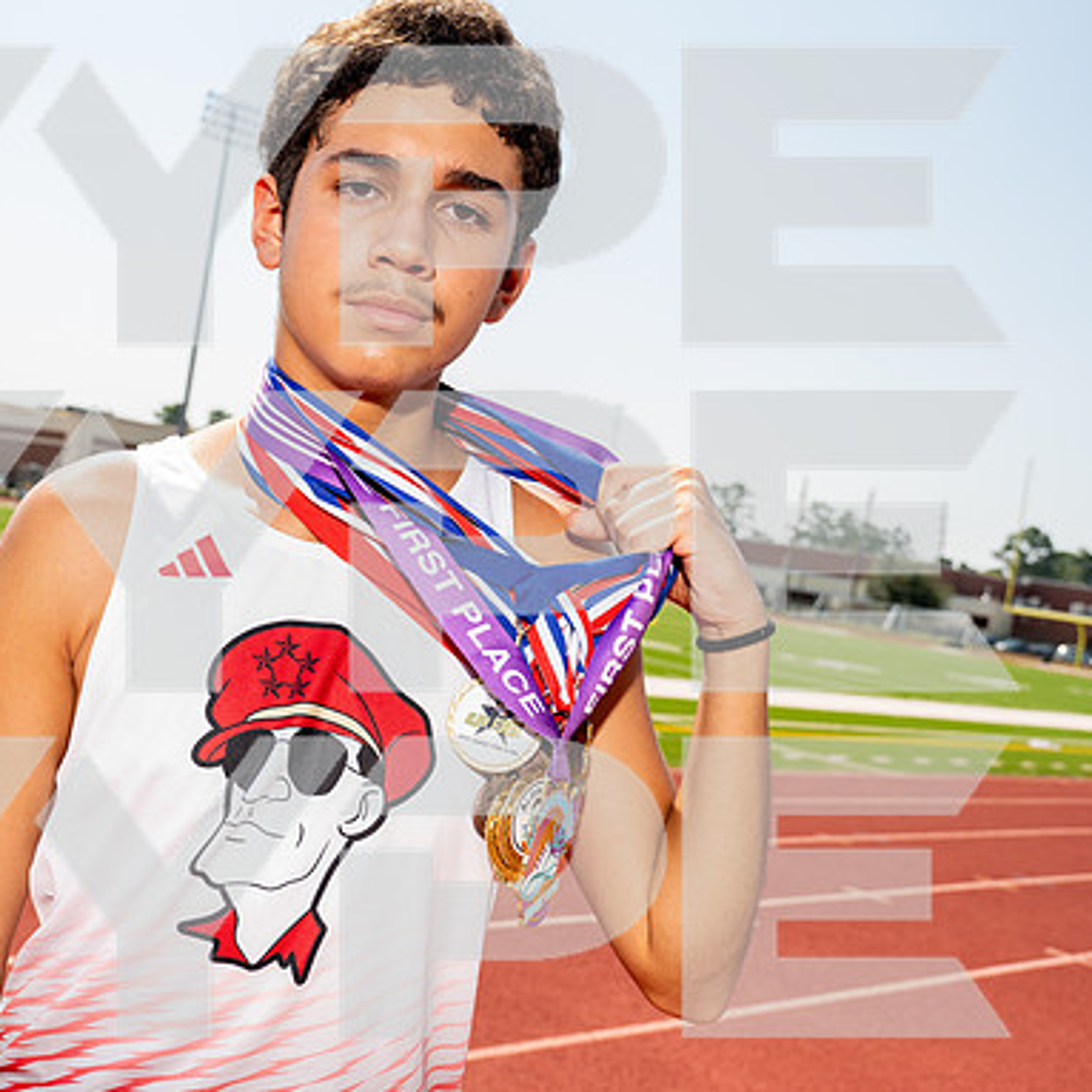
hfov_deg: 38.3
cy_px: 543
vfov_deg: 39.2
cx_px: 294
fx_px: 1535
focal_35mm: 43
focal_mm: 32
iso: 100
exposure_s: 1/250
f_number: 5.6
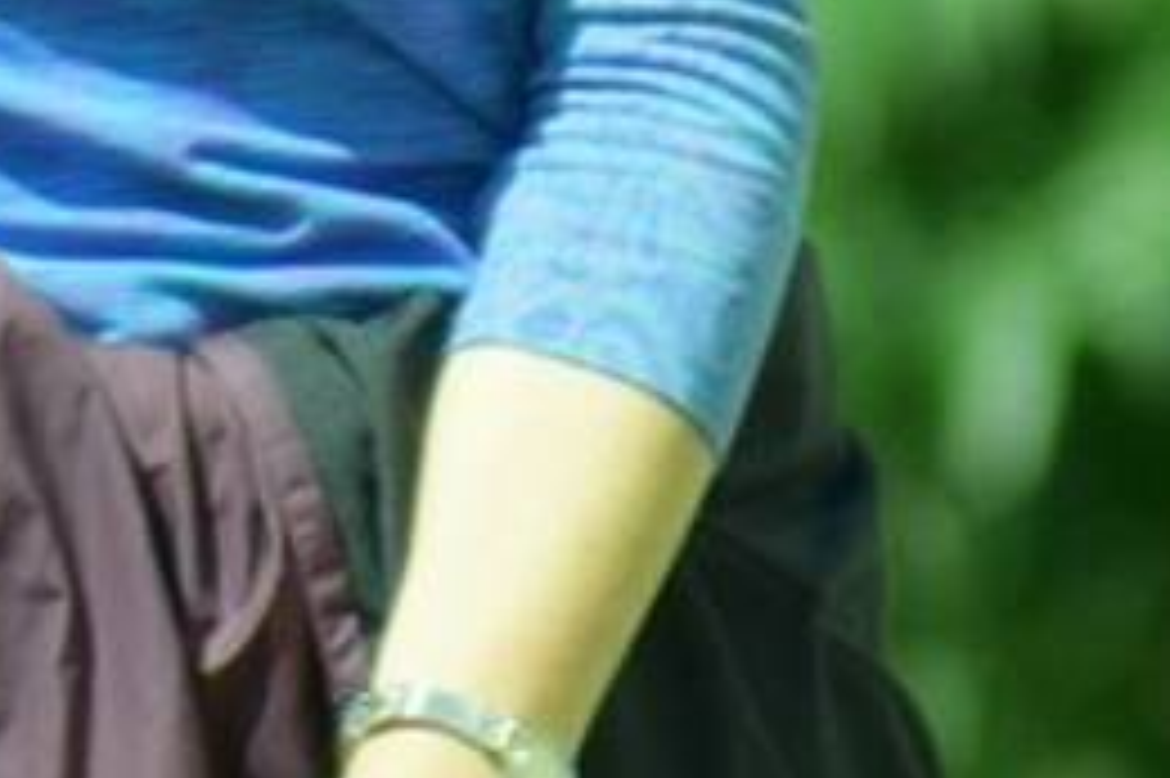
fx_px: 62975
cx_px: -891
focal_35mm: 1939
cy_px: -652
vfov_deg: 0.7
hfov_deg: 1.1
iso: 400
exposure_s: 1/1000
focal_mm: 280
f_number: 5.3
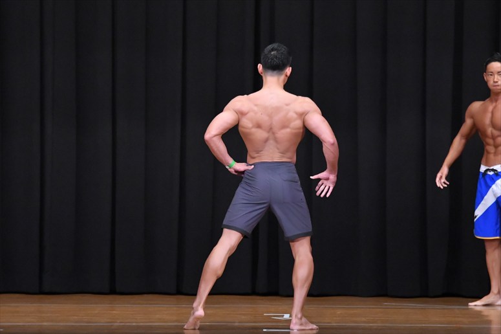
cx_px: 250
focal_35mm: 225
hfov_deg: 9.2
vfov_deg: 6.1
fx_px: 3130
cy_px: 167
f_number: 5.6
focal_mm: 150
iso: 8000
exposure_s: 1/400
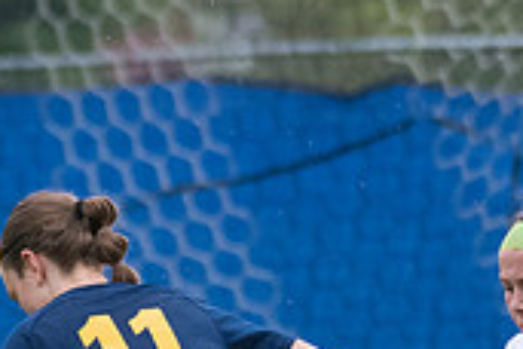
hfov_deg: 1.7
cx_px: 211
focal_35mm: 1218
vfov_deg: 1.1
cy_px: 511
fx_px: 17693
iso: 2500
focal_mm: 240
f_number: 5.6
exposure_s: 1/1600
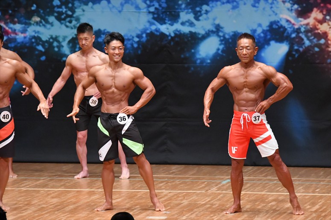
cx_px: 166
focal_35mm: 285
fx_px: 2619
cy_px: 110
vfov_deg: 4.8
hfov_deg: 7.2
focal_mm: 190
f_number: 5.6
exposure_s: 1/400
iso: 8000
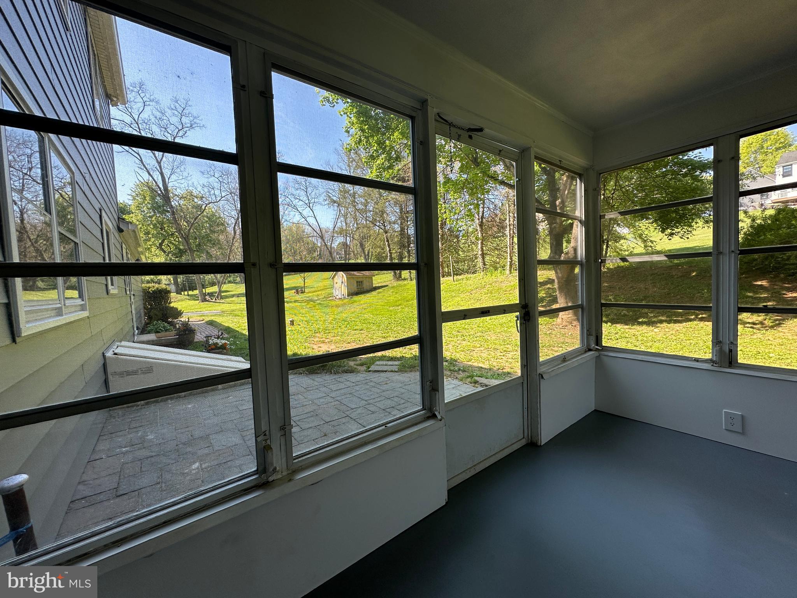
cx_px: 398
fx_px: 322
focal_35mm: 14
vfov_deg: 85.7
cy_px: 299
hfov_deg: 102.1
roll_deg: +2.7
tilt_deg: -3.0
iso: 40
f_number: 2.2
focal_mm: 2.22
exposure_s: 1/313
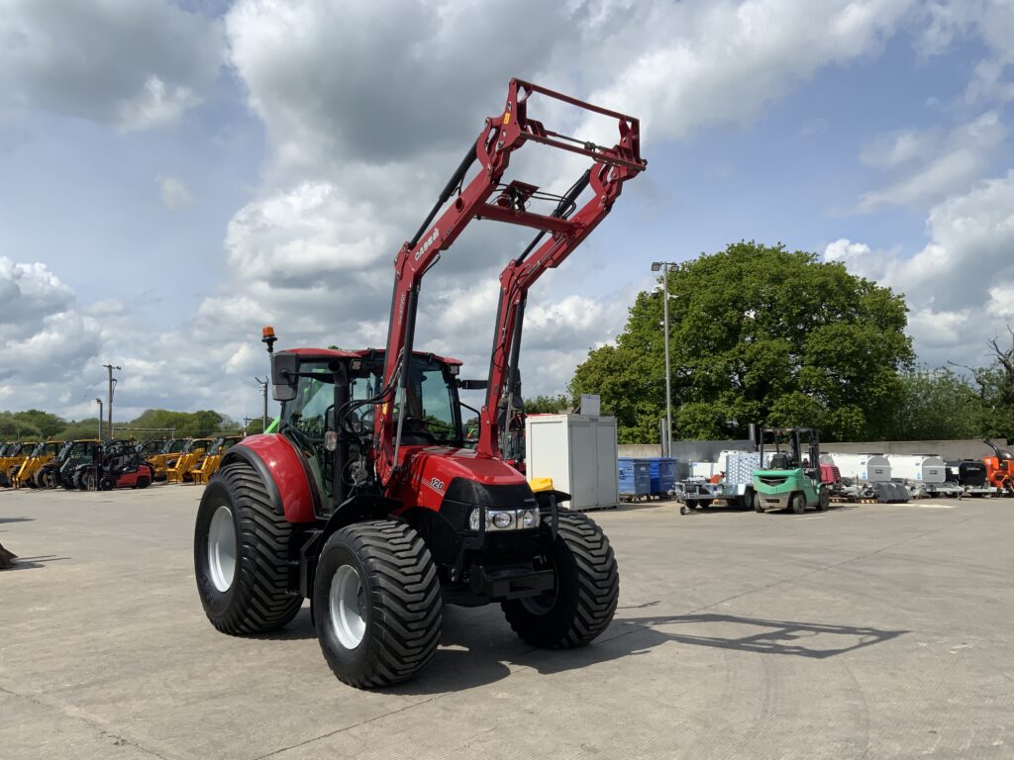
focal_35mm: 29
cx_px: 507
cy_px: 380
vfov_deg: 48.2
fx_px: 849
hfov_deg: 61.7
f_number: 1.8
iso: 20
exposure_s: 1/3125
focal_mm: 3
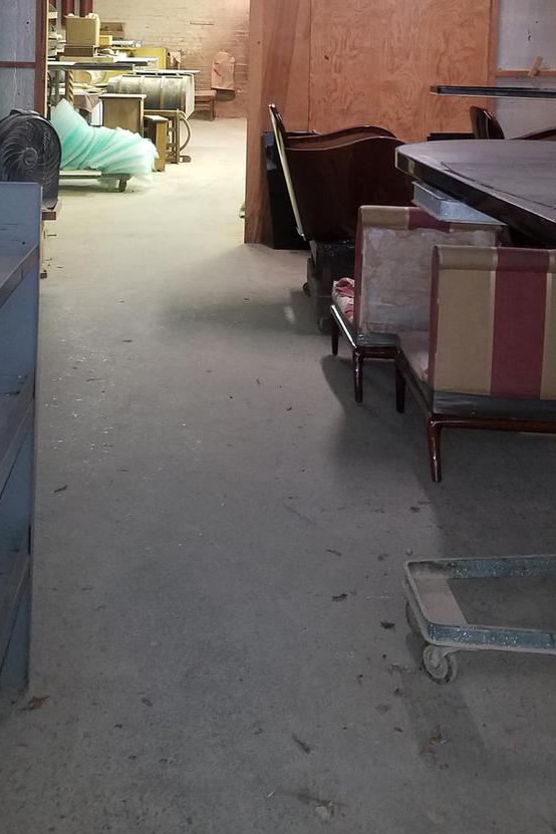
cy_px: 80
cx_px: 235
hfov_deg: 27.0
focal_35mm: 50
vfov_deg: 37.0
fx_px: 1158
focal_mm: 4.2
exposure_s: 1/10
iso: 160
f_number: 1.7
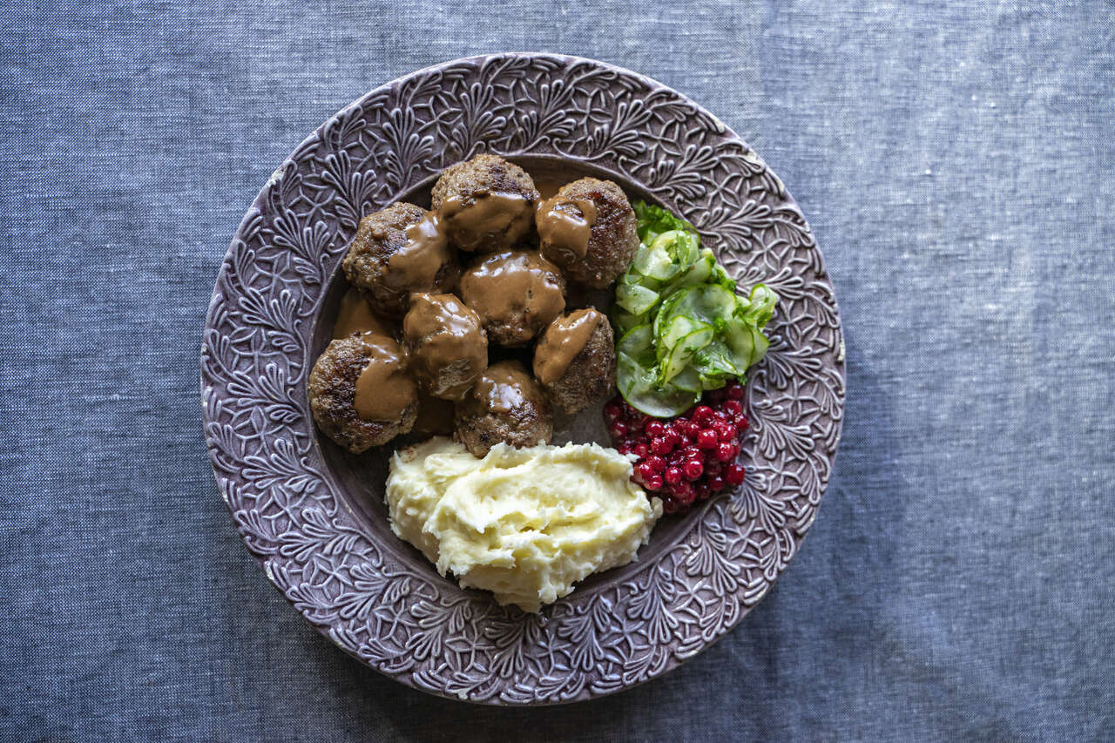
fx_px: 960
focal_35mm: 31
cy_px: 372
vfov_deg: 42.3
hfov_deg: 60.3
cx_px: 558
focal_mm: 31
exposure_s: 1/125
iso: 640
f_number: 4.5
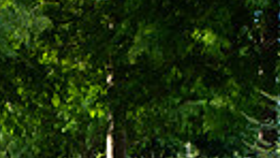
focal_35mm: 137
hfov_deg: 15.4
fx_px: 1018
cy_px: 470
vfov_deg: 7.7
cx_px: 4
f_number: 7.1
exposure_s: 1/200
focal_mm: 38
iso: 400
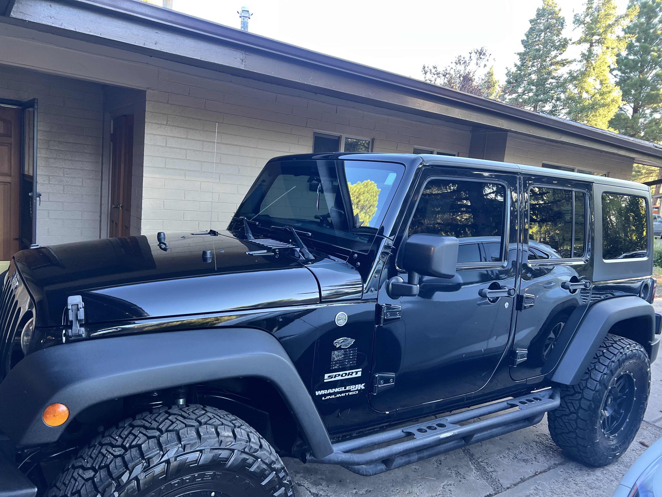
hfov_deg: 67.3
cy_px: 248
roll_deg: -4.8
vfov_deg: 53.1
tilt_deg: -7.0
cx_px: 331
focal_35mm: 26
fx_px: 497
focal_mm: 5.7
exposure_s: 1/121
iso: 125
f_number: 1.5
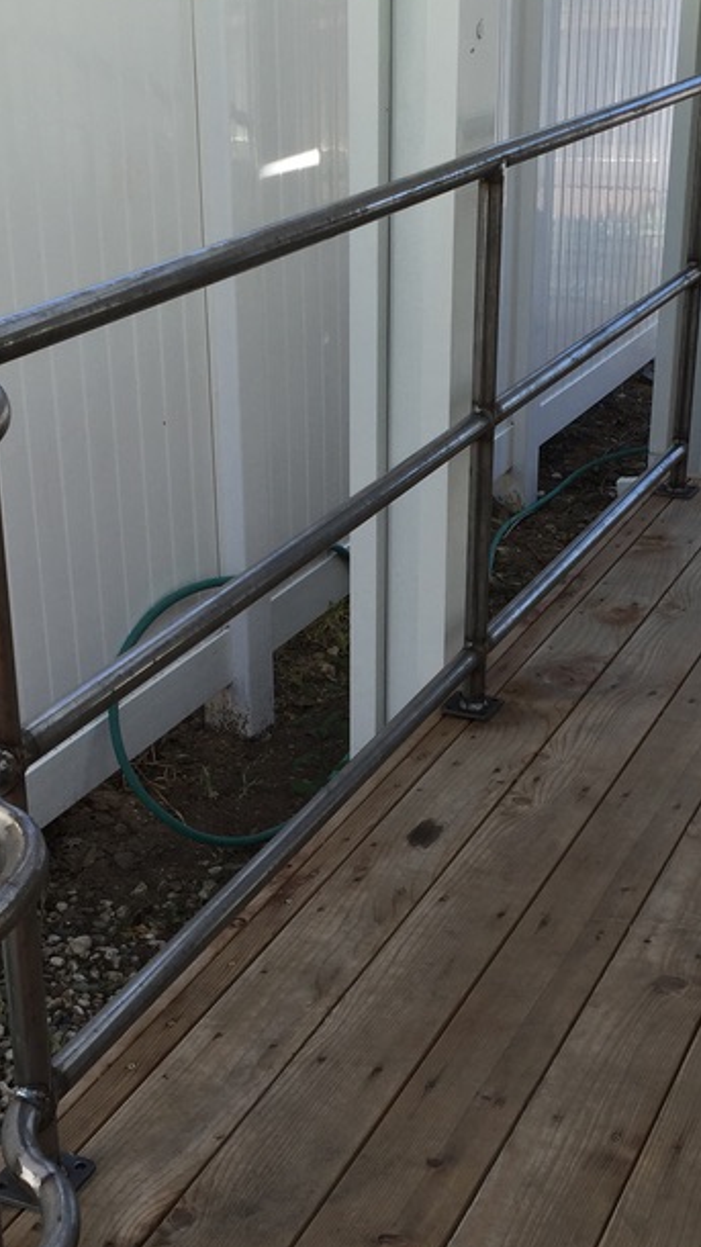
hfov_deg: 22.6
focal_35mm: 53
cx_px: 390
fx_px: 1752
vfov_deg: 39.1
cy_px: 722
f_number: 2.2
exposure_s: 1/444
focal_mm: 4.15
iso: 32
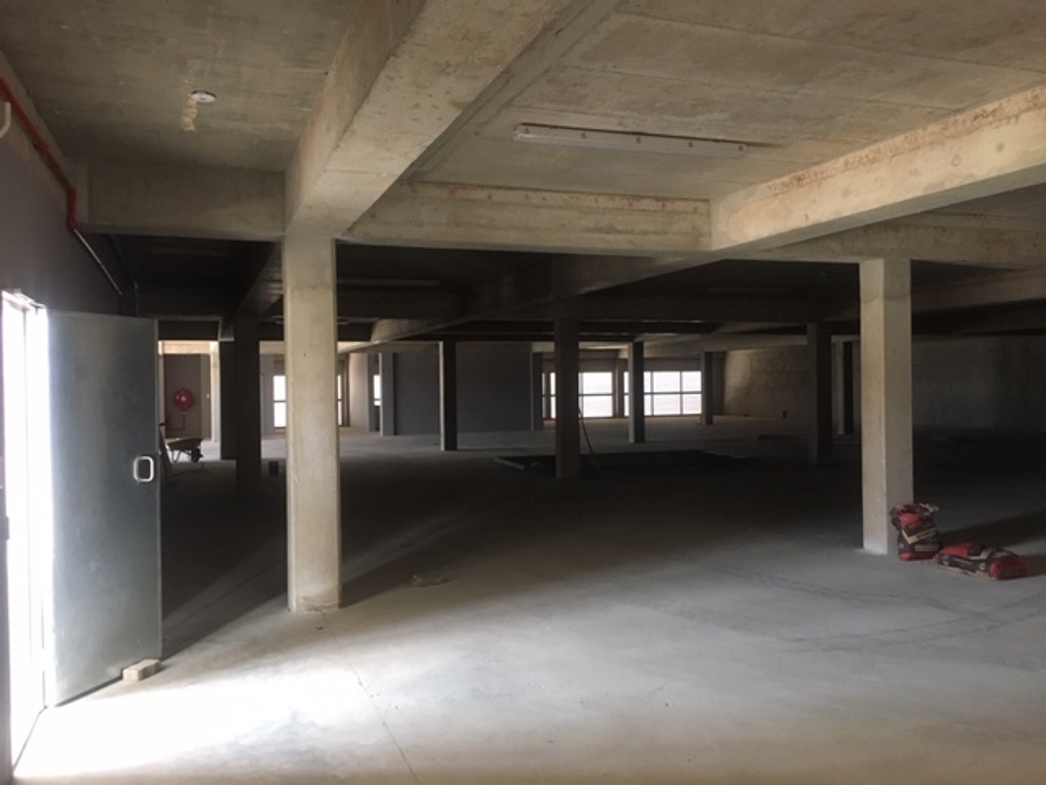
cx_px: 523
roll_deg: +1.9
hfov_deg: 61.7
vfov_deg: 48.2
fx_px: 876
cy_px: 392
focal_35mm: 29
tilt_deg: -0.9
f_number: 2.2
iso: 200
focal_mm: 4.15
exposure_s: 1/25
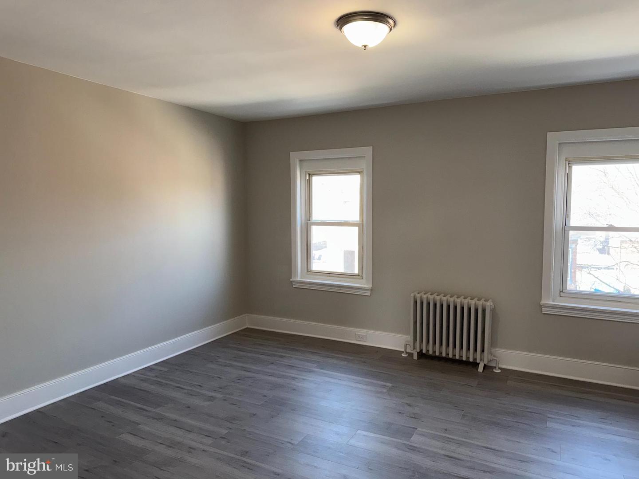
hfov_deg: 71.6
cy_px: 240
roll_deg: +0.1
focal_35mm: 24
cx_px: 320
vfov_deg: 56.8
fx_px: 443
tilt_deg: -3.7
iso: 100
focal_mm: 6.76
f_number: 1.78
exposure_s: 1/243
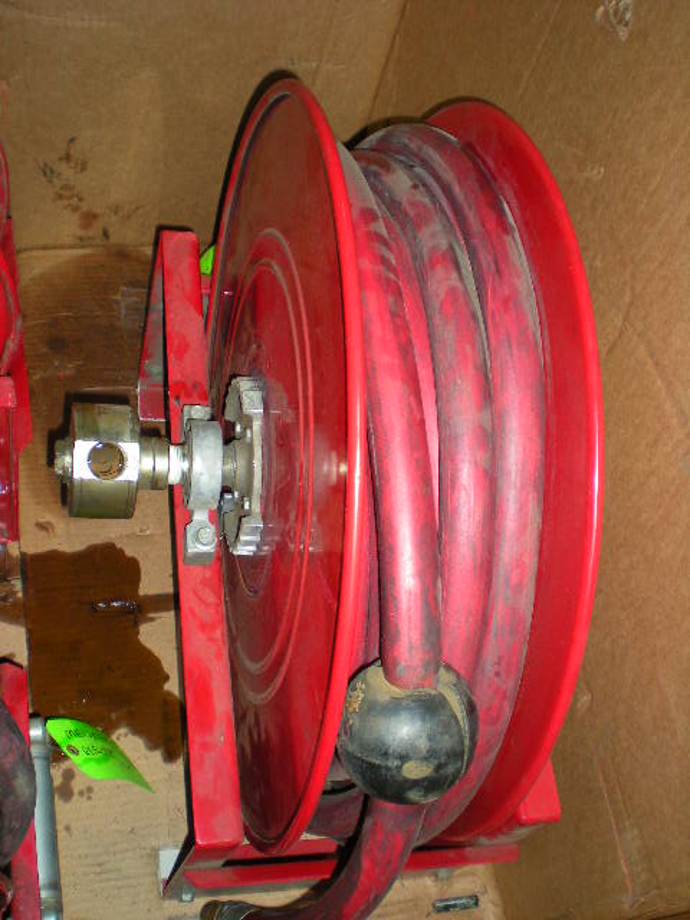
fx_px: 1010
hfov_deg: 37.7
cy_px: 460
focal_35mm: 38
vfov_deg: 49.0
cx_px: 345
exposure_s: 1/60
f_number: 3.1
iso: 118
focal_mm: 6.3
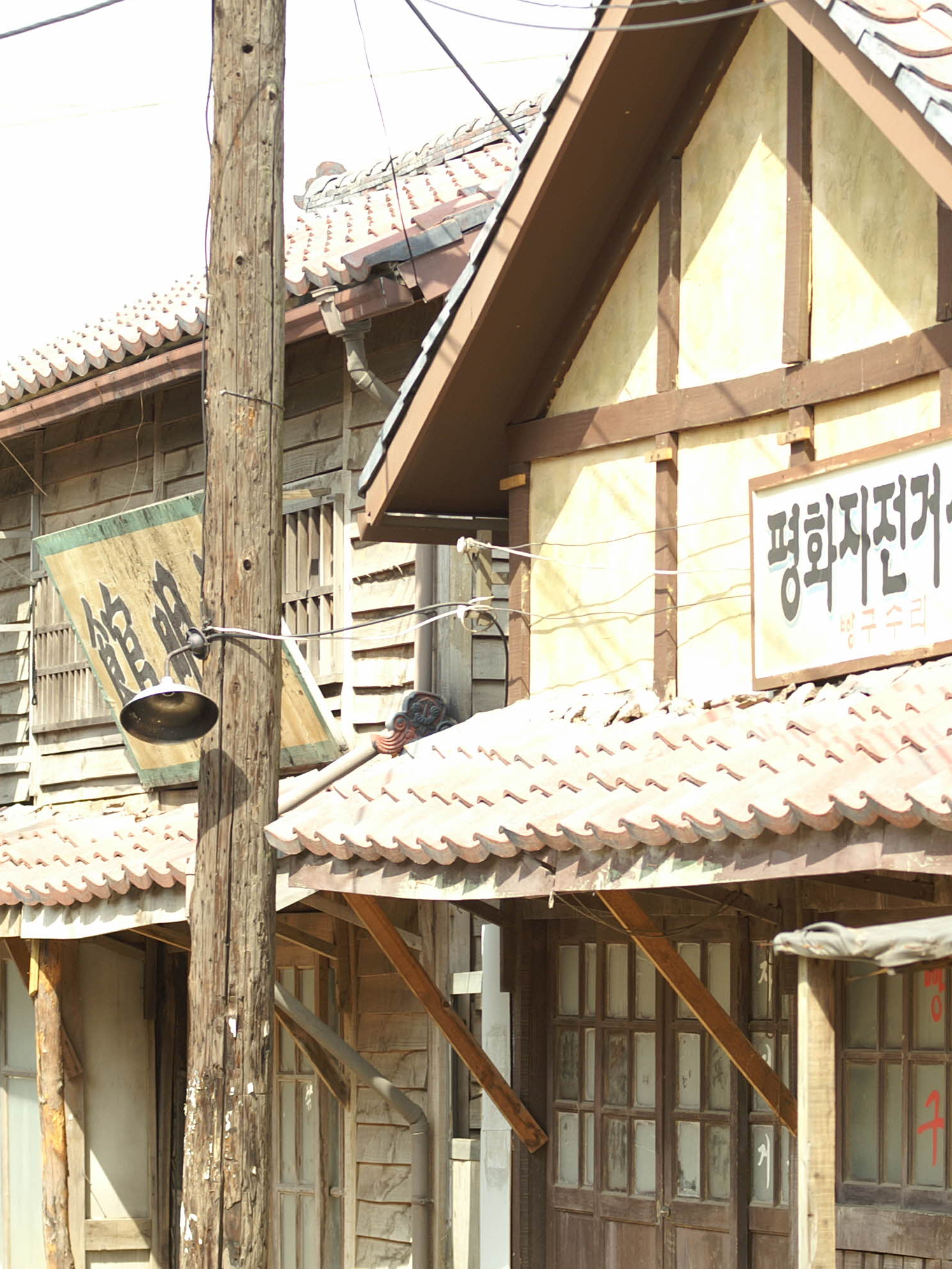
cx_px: 470
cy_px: 633
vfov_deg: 11.4
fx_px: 6380
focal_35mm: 174
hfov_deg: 8.5
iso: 100
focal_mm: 80
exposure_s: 1/300
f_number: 4.5
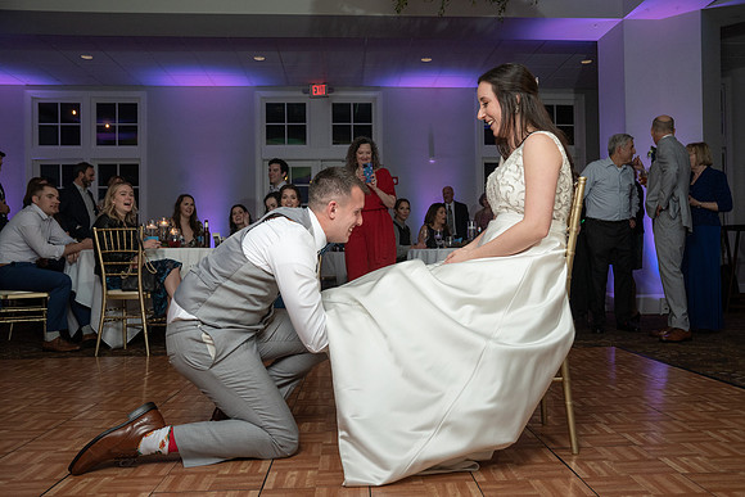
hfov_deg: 59.4
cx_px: 390
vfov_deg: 41.7
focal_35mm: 32
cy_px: 253
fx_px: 652
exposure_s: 1/250
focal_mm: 29
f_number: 5.6
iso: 2000
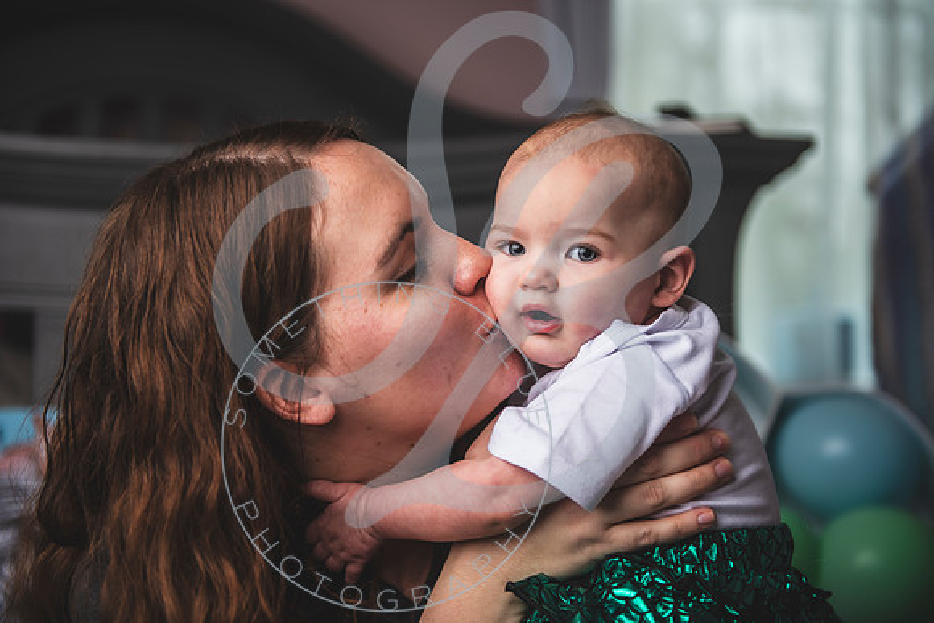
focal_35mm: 58
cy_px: 312
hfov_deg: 34.5
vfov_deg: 23.4
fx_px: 1505
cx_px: 467
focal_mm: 58
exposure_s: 1/160
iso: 100
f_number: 2.8
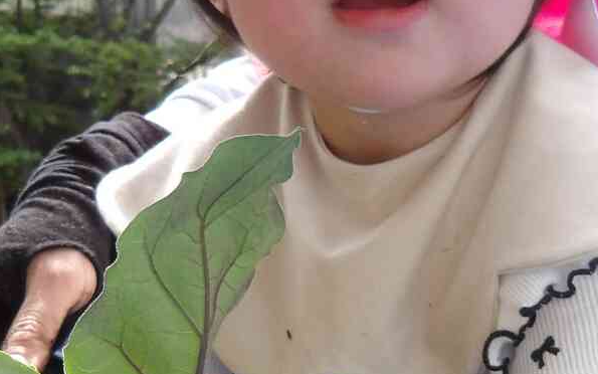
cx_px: 346
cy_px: 230
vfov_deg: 18.8
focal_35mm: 69
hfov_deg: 29.7
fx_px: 1125
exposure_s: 1/279
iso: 100
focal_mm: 4.9
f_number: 3
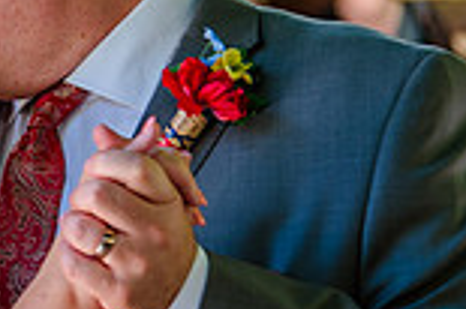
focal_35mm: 284
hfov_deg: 7.2
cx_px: -51
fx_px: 3672
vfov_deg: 4.8
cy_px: 90
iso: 320
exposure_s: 1/125
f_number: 4
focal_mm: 75
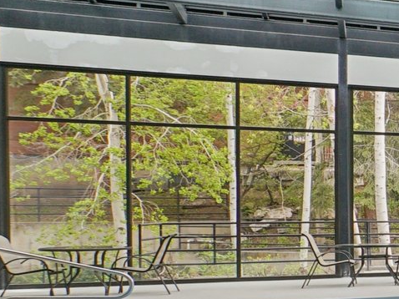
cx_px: 818
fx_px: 760
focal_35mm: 66
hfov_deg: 18.2
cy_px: 221
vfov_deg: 22.1
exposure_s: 1/40
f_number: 8
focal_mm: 16
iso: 400
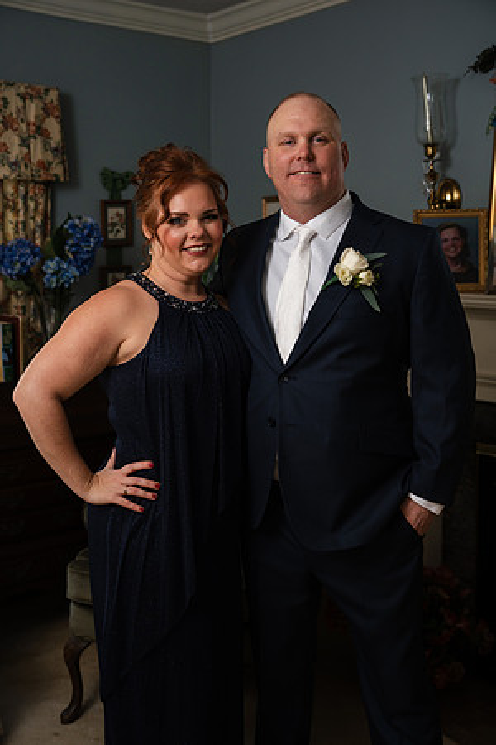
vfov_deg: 43.6
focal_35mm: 45
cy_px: 372
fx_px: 930
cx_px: 248
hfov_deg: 29.9
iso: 500
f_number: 4
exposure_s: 1/200
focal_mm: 45
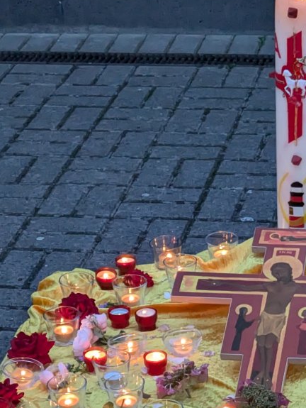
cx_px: 272
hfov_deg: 12.2
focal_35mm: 121
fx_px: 1425
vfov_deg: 16.1
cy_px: 374
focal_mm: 5.43
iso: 451
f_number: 1.89
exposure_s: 1/100
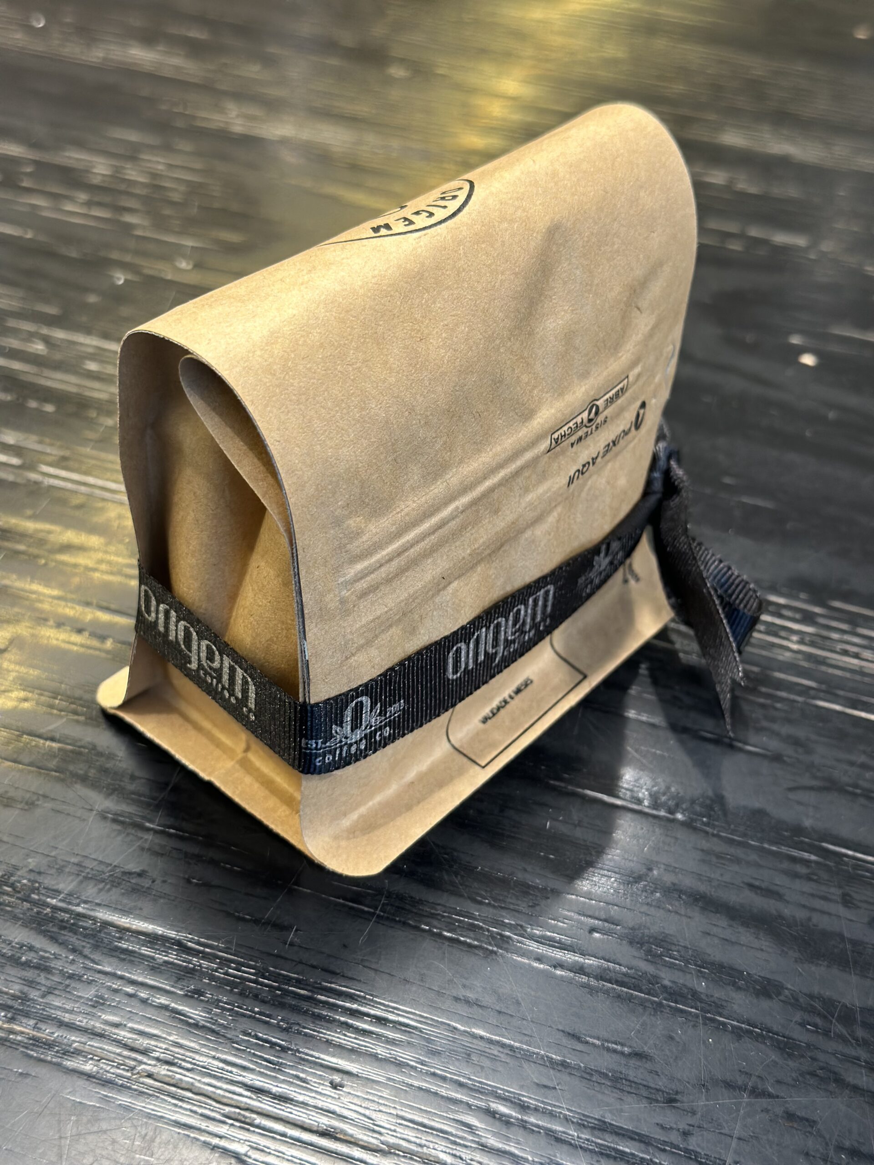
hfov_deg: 30.3
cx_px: 437
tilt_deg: -40.2
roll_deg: -3.8
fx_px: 1616
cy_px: 582
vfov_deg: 39.7
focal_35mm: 48
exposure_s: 1/60
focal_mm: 6.86
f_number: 1.78
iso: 125
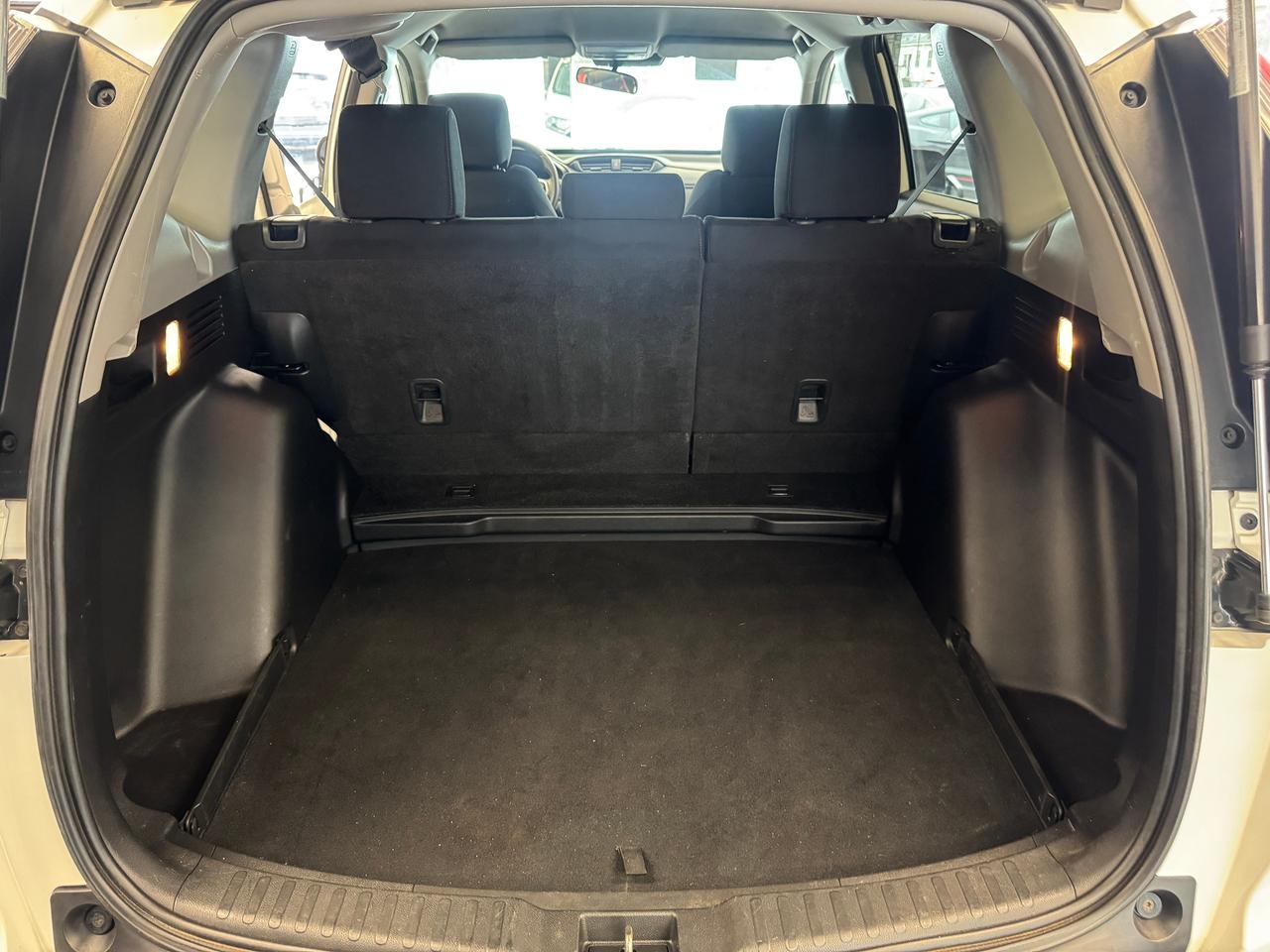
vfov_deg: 56.8
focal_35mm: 24
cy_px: 476
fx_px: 881
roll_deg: -0.4
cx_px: 635
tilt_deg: -23.6
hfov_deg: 71.6
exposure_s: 1/30
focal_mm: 6.76
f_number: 1.78
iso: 1000
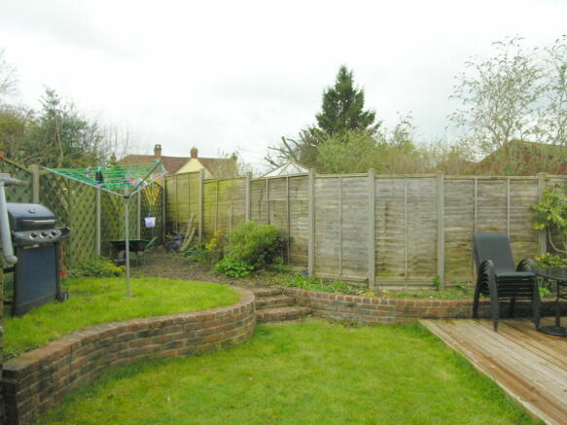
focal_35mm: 24
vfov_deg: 56.8
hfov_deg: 71.6
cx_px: 284
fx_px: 393
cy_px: 212
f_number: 5.1
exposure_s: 1/196
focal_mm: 6.1
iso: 71
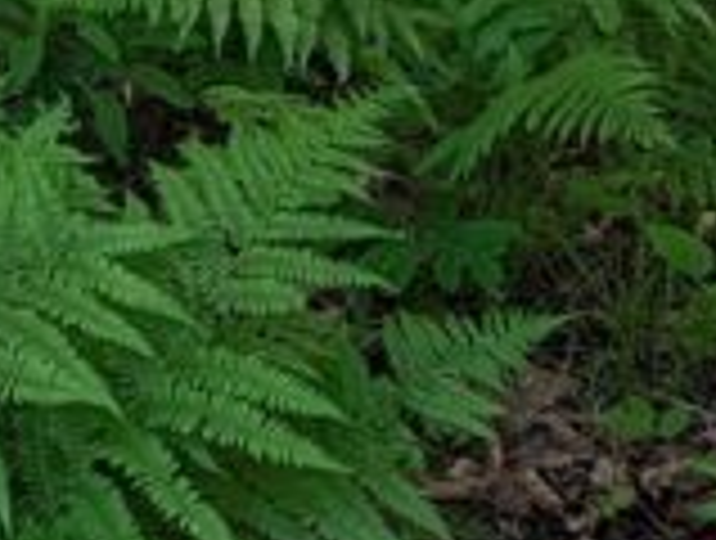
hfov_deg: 9.3
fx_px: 3317
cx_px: -1547
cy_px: -756
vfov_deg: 8.5
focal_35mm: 160
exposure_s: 1/150
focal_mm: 6.9
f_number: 1.68
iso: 60
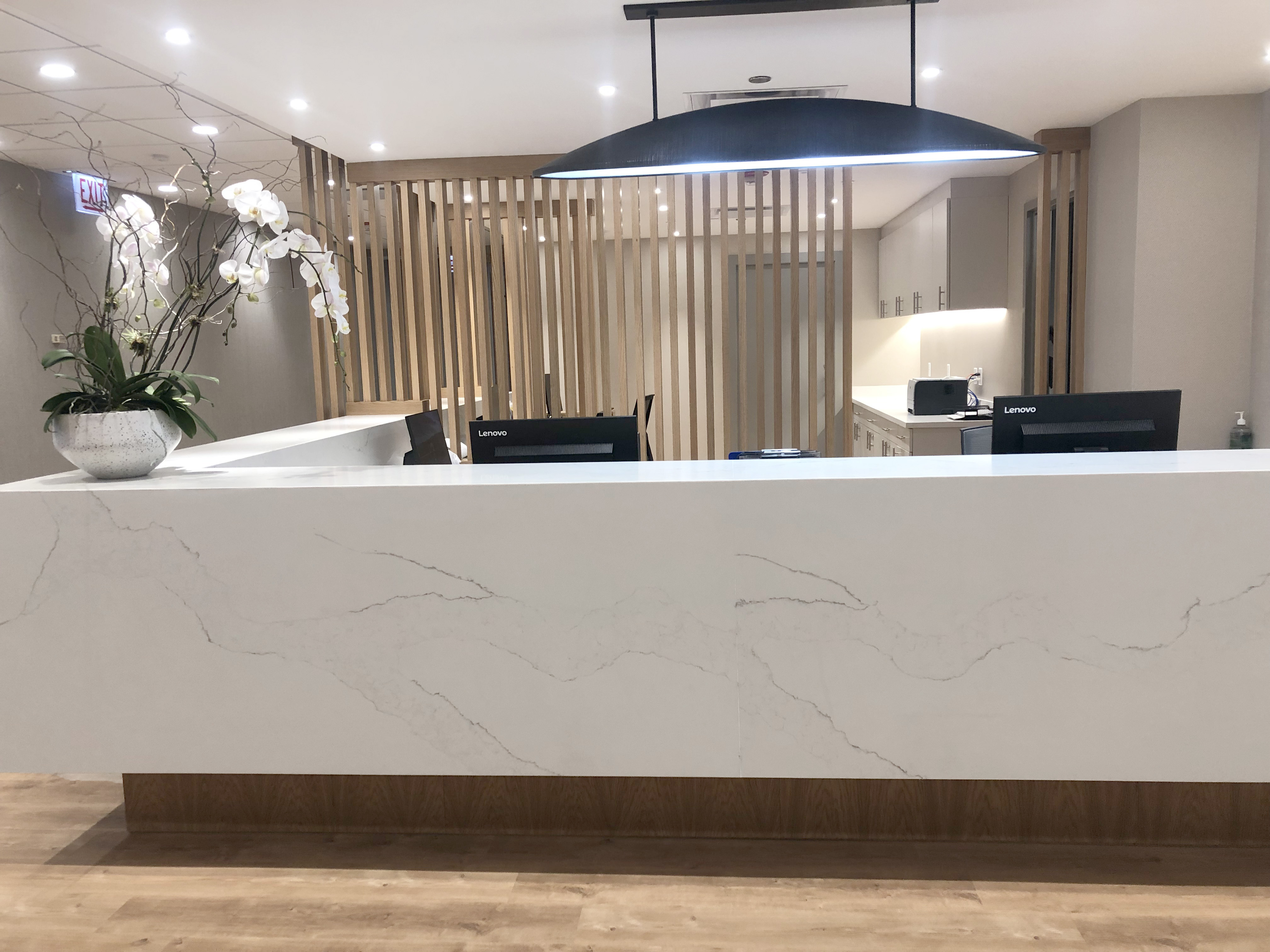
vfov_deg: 49.7
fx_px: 1027
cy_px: 476
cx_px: 635
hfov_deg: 63.4
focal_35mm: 28
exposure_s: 1/30
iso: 32
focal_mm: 4
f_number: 1.8
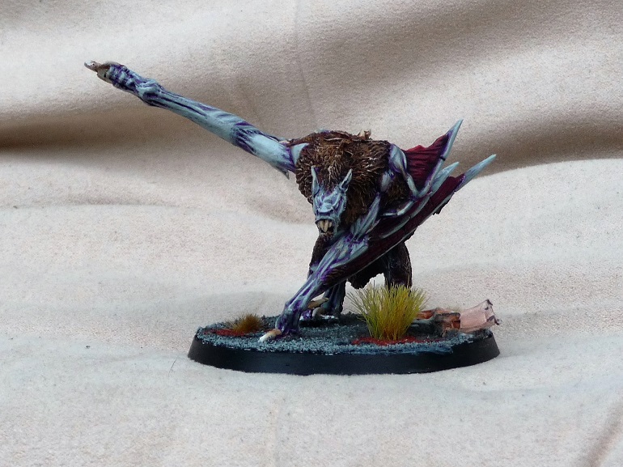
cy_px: 234
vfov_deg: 14.8
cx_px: 312
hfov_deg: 19.6
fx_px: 1799
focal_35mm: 100
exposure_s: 1/40
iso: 125
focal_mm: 10.5
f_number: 4.5
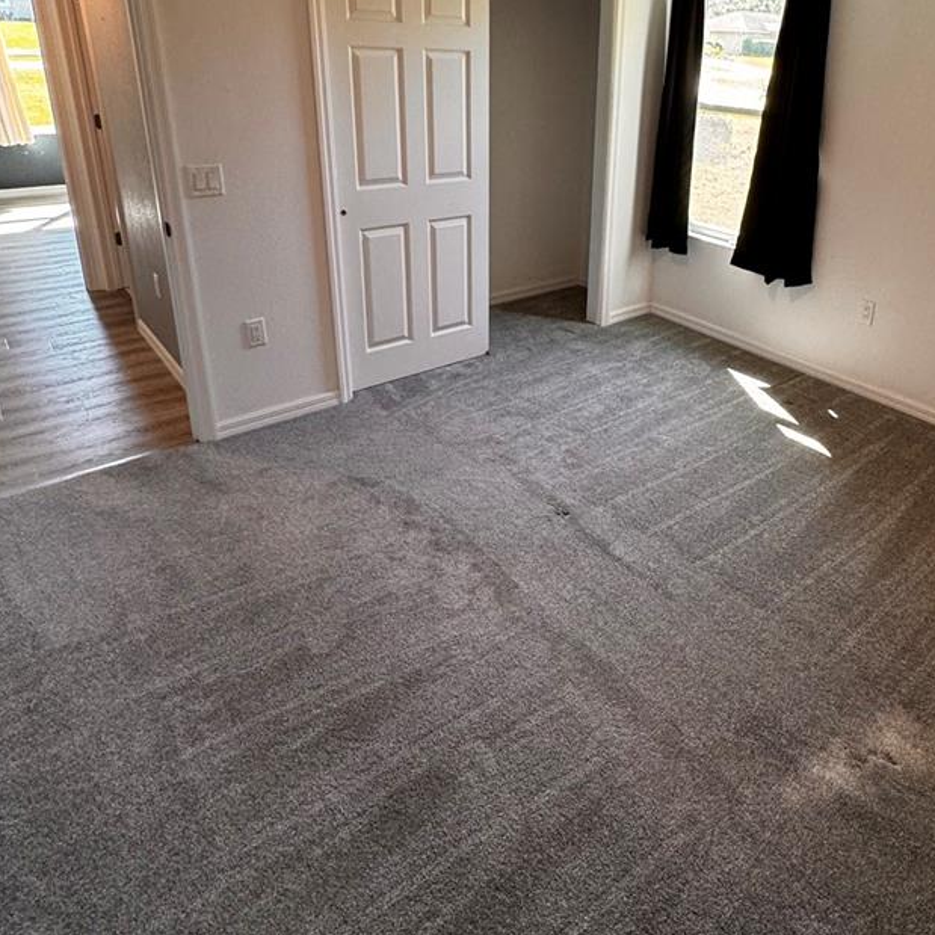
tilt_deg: -18.6
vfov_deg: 63.1
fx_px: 733
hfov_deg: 64.0
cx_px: 592
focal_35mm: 24
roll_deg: -2.1
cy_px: 301
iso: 250
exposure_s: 1/120
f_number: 2.2
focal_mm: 2.22
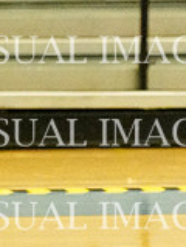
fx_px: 5631
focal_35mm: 786
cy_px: 91
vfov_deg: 2.5
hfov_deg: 1.9
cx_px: 221
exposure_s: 1/1600
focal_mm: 150
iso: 25600
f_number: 2.8
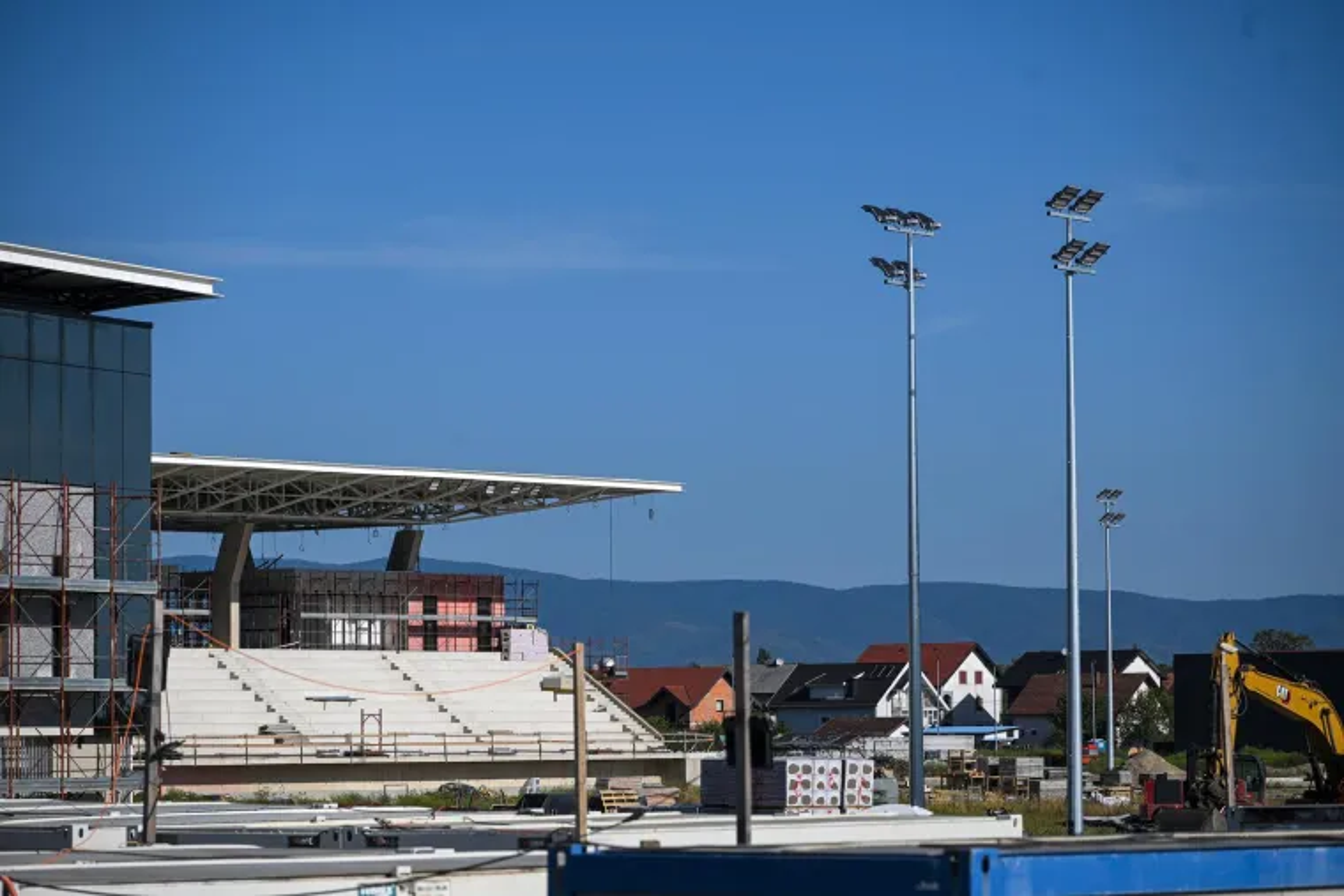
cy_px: 448
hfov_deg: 17.1
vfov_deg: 11.4
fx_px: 4481
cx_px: 672
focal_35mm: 120
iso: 250
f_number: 5
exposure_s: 1/5000
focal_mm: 120
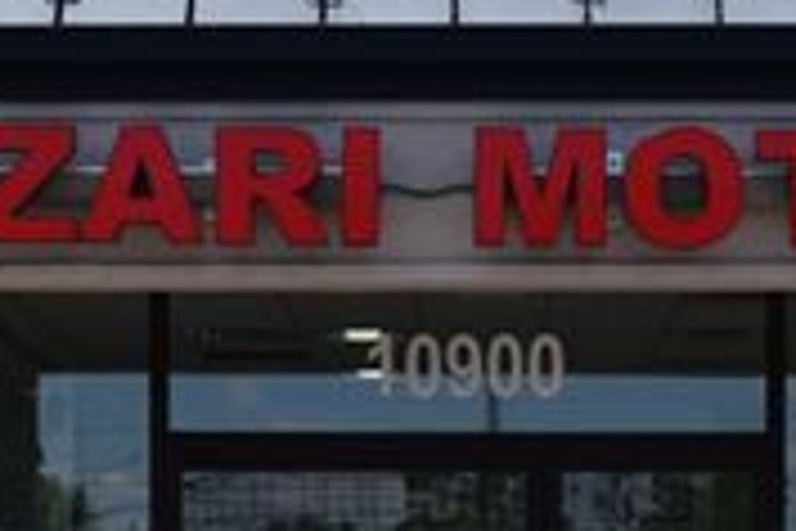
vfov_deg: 8.3
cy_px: 783
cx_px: 472
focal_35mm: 163
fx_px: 3604
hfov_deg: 12.6
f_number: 11
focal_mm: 30
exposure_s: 1/500
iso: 280
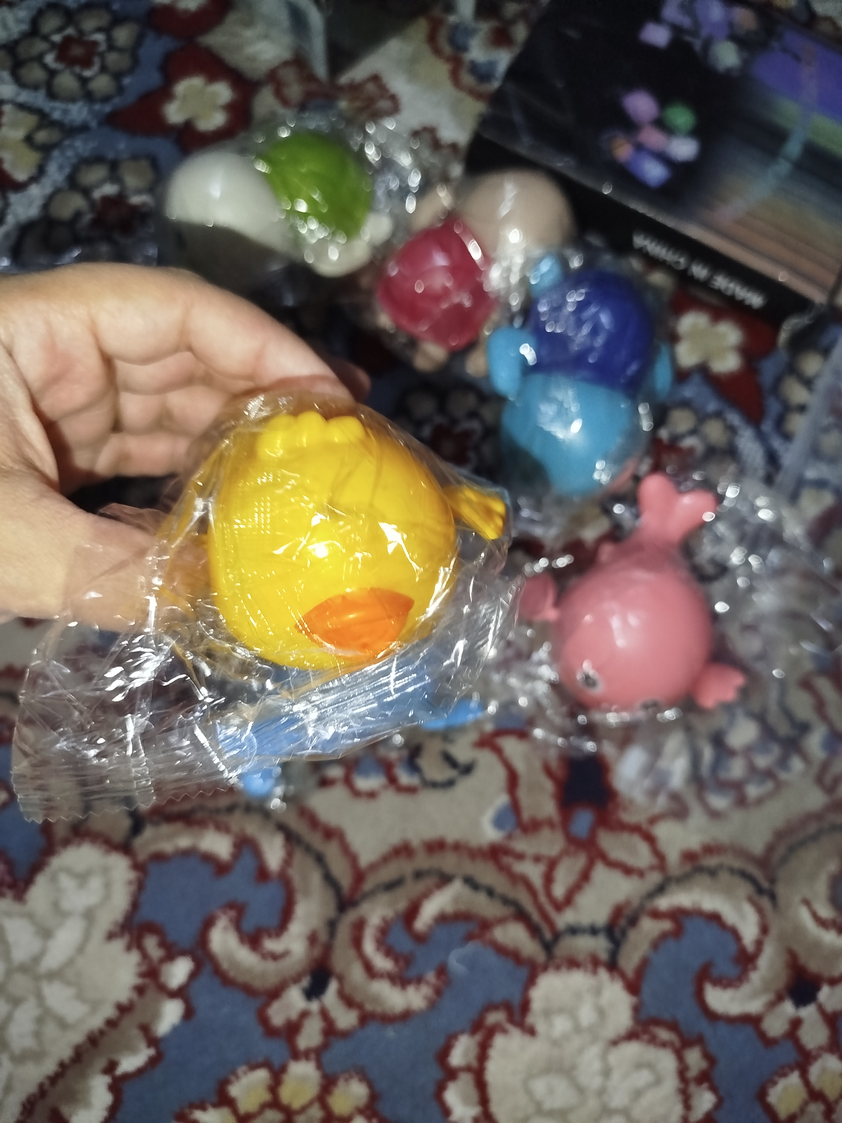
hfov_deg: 56.8
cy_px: 562
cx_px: 421
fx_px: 778
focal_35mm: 24
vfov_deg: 71.6
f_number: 1.7
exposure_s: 1/33
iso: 250
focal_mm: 5.31
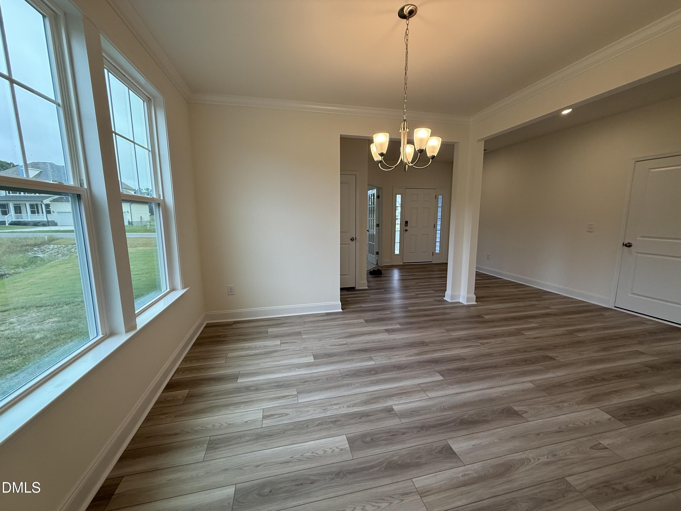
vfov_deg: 85.7
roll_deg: +0.3
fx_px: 275
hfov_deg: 102.1
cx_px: 340
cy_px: 256
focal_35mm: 14
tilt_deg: -8.0
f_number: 2.2
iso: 125
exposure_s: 1/120
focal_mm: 2.22
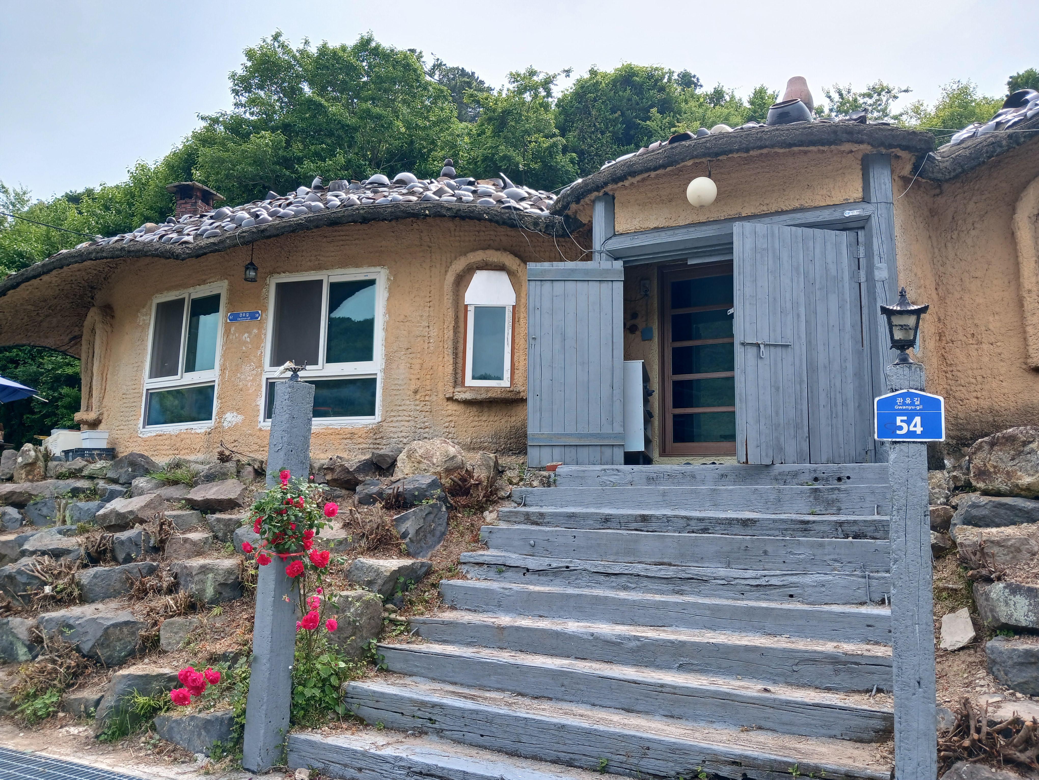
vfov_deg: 51.4
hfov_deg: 65.3
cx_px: 520
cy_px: 390
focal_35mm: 27
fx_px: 810
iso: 20
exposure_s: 1/269
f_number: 1.8
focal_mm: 4
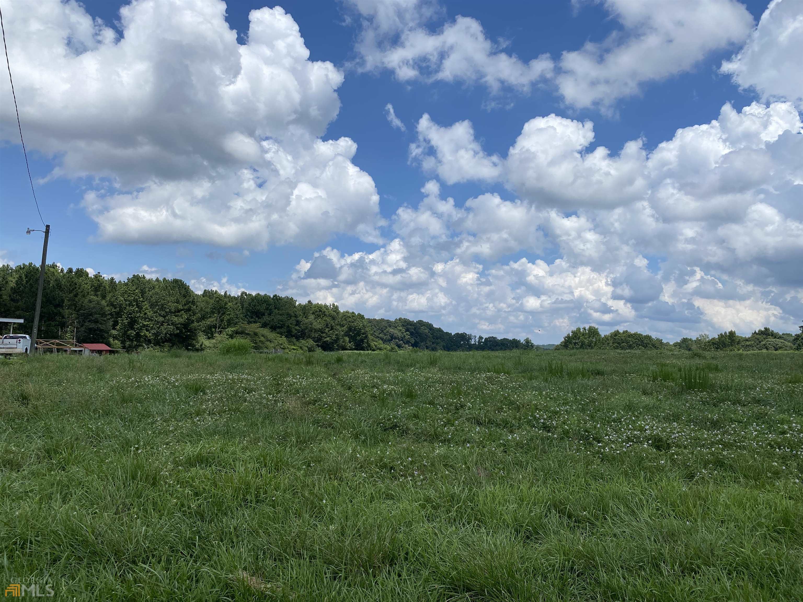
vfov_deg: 53.1
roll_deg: -2.4
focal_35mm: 26
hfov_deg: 67.3
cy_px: 301
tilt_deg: +3.2
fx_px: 603
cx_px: 402
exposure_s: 1/5495
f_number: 1.8
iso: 32
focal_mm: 4.25
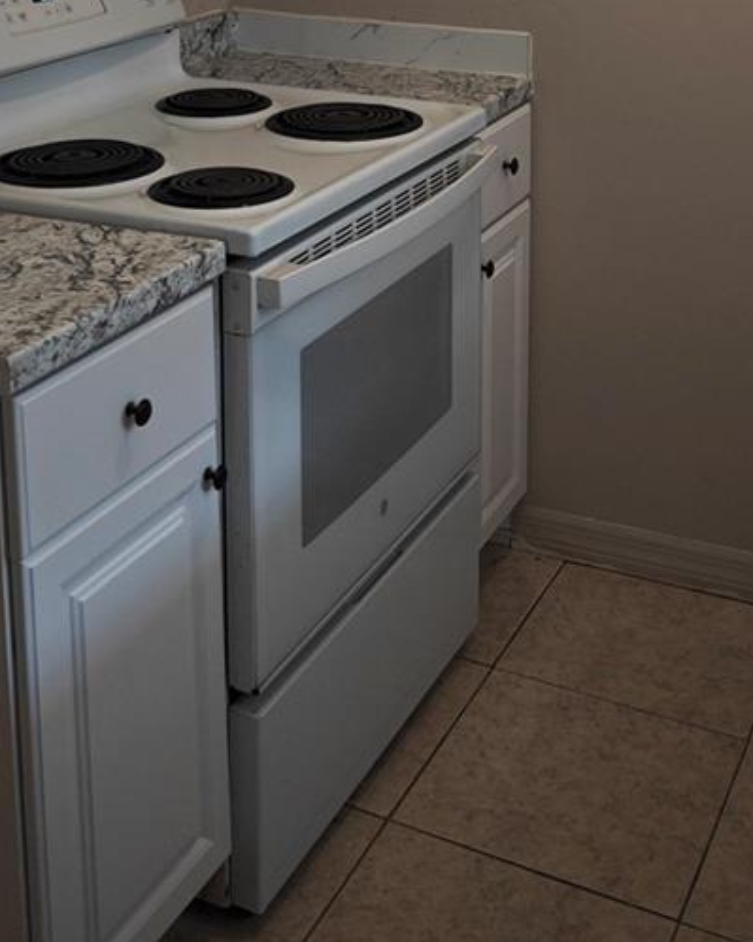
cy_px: 9
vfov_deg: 32.1
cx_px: 289
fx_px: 1505
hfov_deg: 28.0
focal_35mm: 54
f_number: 1.6
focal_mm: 6.06
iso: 320
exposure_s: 1/120
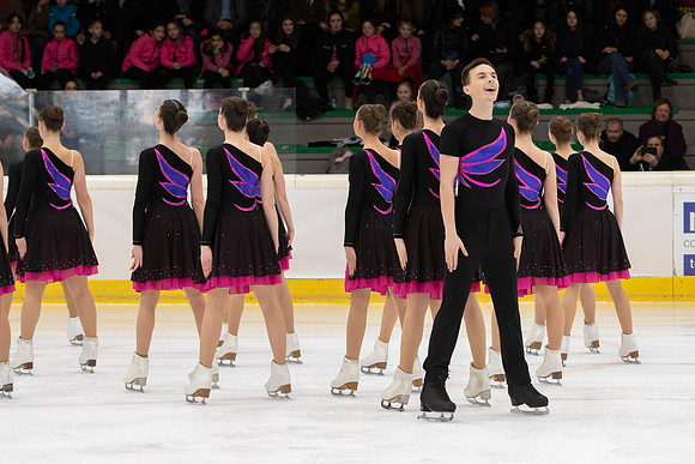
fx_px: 3077
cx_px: 424
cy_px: 222
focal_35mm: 159
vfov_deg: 8.6
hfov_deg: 12.9
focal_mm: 86
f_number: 3.5
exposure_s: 1/200
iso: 800
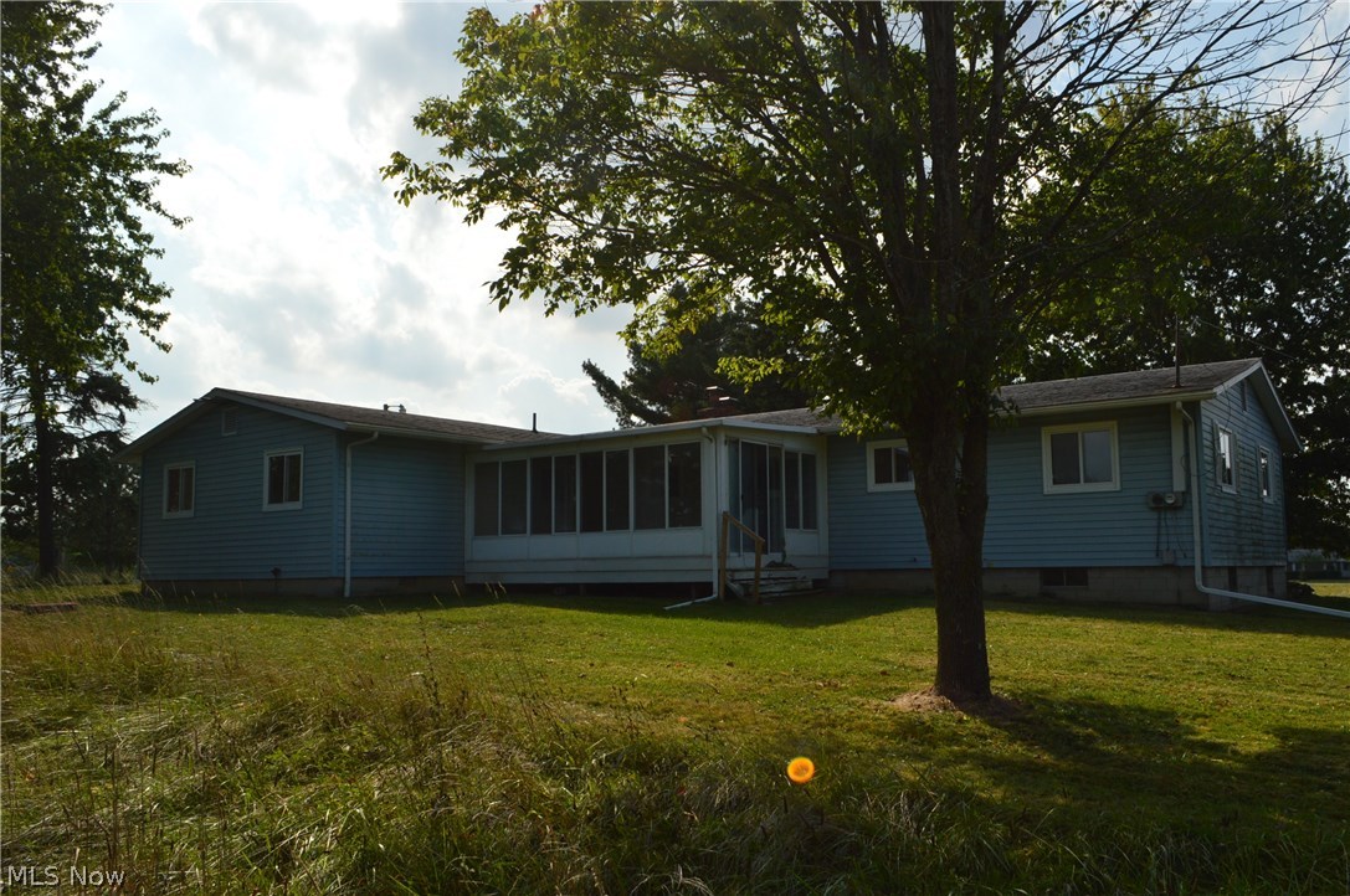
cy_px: 448
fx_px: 1011
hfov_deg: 67.4
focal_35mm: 27
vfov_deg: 47.8
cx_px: 675
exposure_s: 1/500
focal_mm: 18
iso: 280
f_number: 11
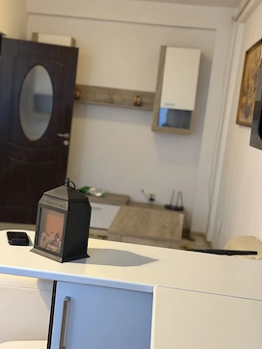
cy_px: 175
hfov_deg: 27.5
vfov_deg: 36.1
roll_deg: -6.6
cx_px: 120
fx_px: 534
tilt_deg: -7.0
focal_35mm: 53
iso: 200
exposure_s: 1/33
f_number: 1.78
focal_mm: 6.76
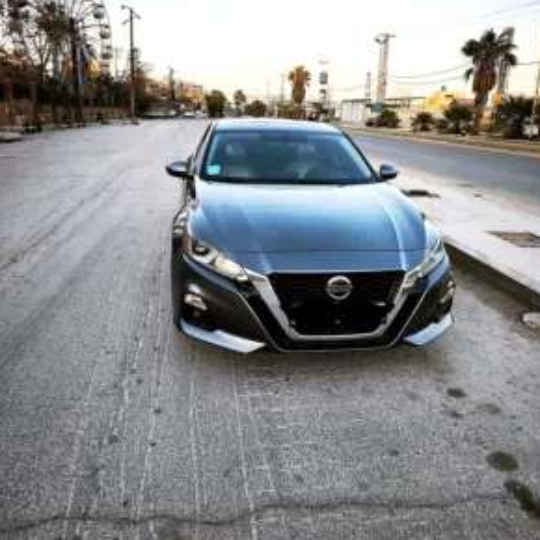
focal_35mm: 28
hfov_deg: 57.3
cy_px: 218
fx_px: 494
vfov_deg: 56.9
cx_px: 274
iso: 80
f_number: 1.7
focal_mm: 5.35
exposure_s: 1/447
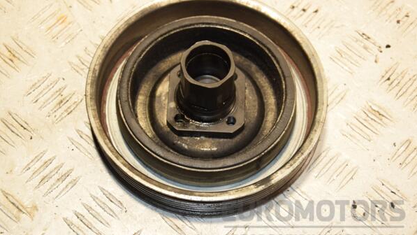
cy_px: 118
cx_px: 209
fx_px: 874
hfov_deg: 26.8
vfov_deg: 15.3
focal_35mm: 79
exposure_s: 1/200
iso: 800
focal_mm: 50
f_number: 5.6
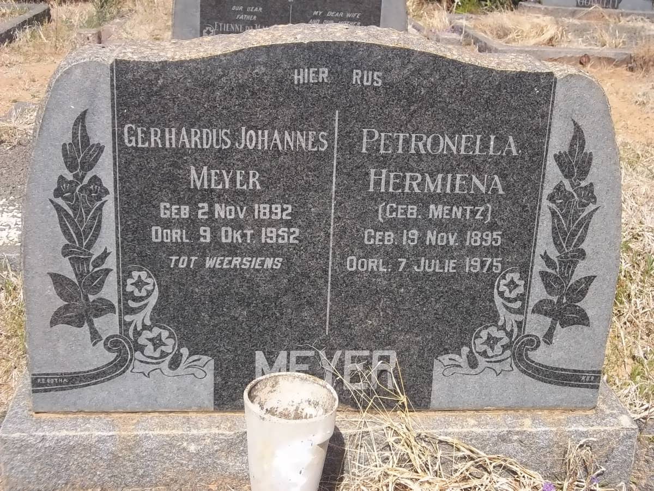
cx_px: 327
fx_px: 945
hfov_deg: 38.2
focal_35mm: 50
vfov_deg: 29.1
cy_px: 246
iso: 80
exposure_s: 1/640
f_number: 3.6
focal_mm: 8.8
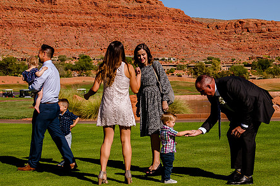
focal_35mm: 79
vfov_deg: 17.2
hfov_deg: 25.7
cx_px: 162
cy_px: 105
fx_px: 614
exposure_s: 1/250
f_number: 10
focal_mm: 52
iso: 125
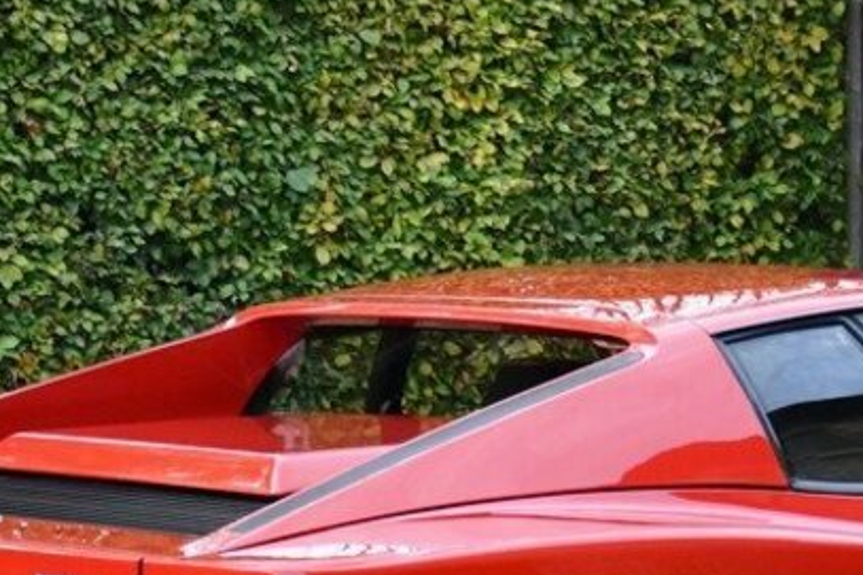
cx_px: 655
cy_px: 505
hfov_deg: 12.2
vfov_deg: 8.1
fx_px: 4025
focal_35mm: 168
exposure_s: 1/200
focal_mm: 38
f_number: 4.2
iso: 800
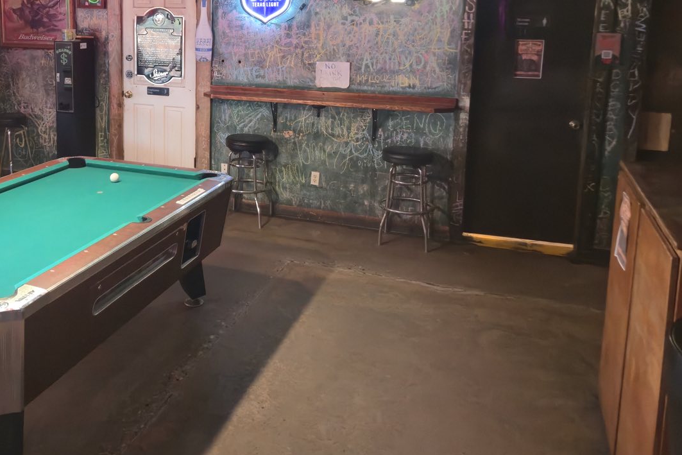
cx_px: 183
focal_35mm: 36
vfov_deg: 36.1
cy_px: 118
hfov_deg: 51.2
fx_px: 682
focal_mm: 5.4
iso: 500
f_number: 1.8
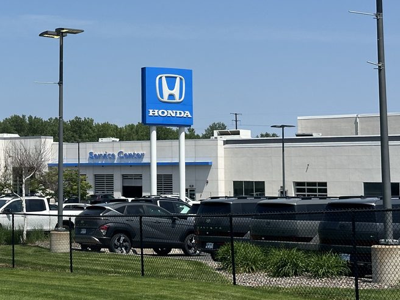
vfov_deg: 16.7
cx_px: 43
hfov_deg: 21.8
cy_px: 78
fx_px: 1017
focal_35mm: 88
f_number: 1.78
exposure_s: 1/5556
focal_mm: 6.86
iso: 64
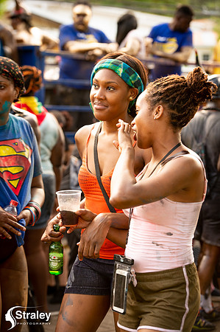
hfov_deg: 13.0
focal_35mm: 105
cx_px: 110
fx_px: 965
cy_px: 166
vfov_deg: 19.5
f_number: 5
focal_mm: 105
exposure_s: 1/200
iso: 640
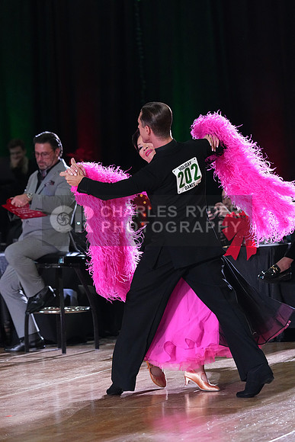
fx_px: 1978
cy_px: 221
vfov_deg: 12.8
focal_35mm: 161
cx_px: 148
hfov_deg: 8.5
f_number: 4.5
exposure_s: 1/400
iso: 6400
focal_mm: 161
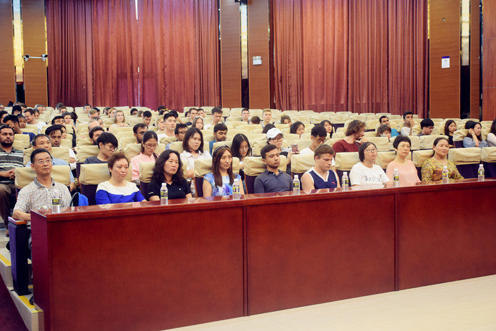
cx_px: 248
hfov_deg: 41.1
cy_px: 166
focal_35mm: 48
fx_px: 661
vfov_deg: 28.1
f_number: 4
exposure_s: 1/60
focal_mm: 32
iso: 1400
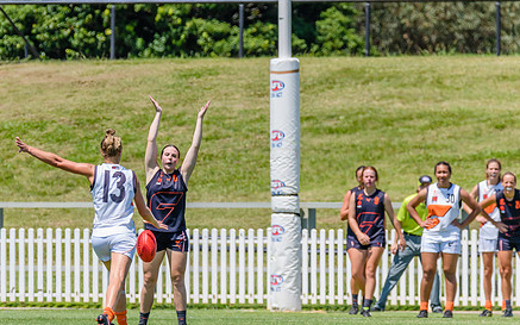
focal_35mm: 690
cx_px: 159
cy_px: 159
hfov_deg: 3.0
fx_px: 9777
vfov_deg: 1.9
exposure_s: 1/2000
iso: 800
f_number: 9
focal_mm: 420
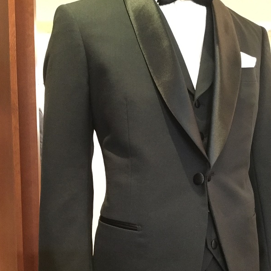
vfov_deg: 44.3
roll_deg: -0.2
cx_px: 135
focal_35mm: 37
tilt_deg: -5.5
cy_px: 179
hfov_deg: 44.9
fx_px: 328
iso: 320
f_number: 2.4
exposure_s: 1/15
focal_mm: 3.3
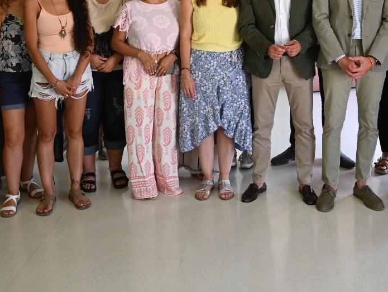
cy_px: 12
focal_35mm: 57
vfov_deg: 24.6
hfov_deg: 33.2
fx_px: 641
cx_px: 275
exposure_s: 1/500
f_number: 2.8
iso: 1000
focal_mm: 25.5
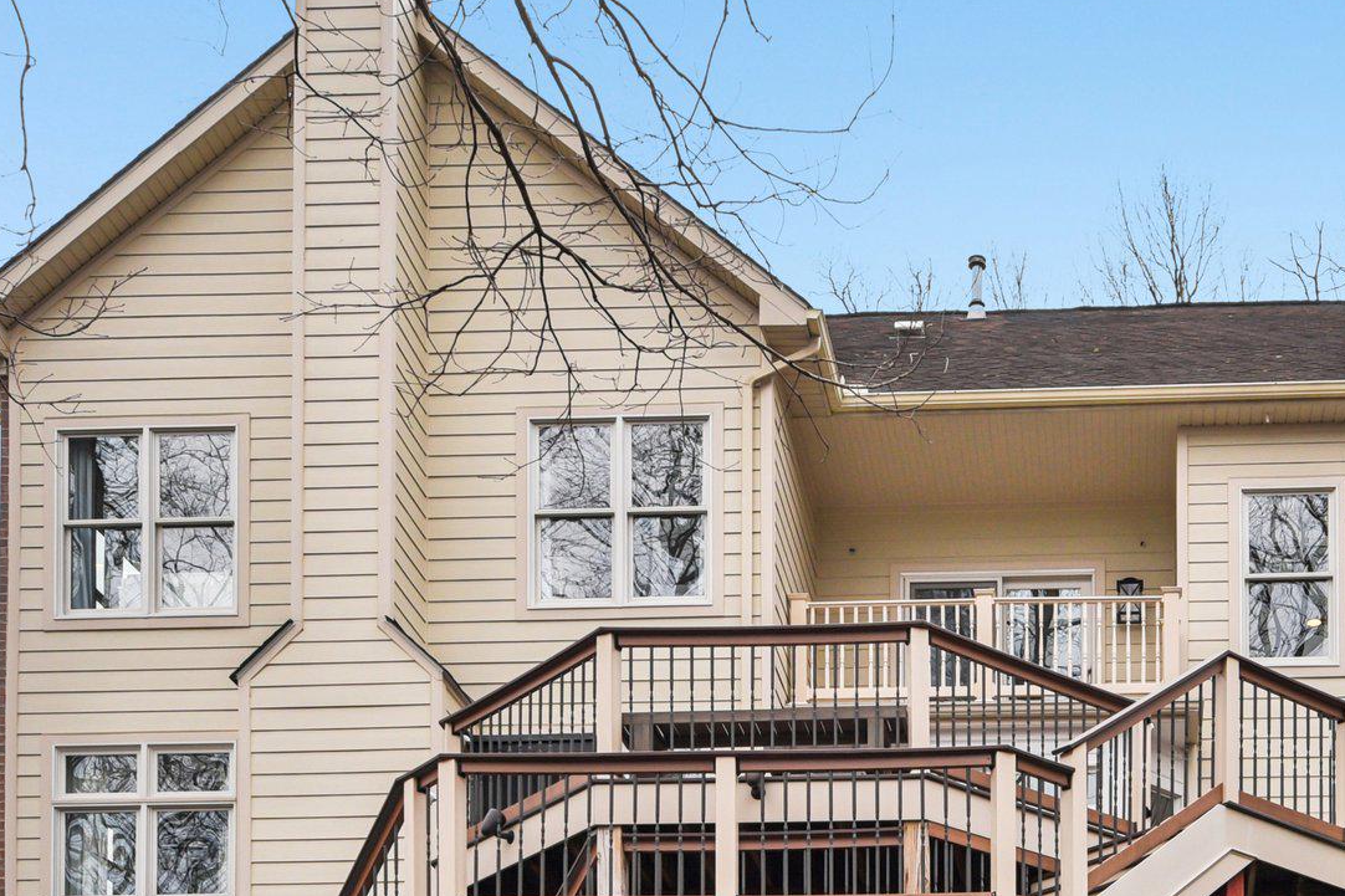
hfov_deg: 36.1
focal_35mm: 53
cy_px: 616
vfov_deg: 25.3
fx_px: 1980
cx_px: 1101
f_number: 8
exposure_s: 1/400
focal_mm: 28
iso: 400
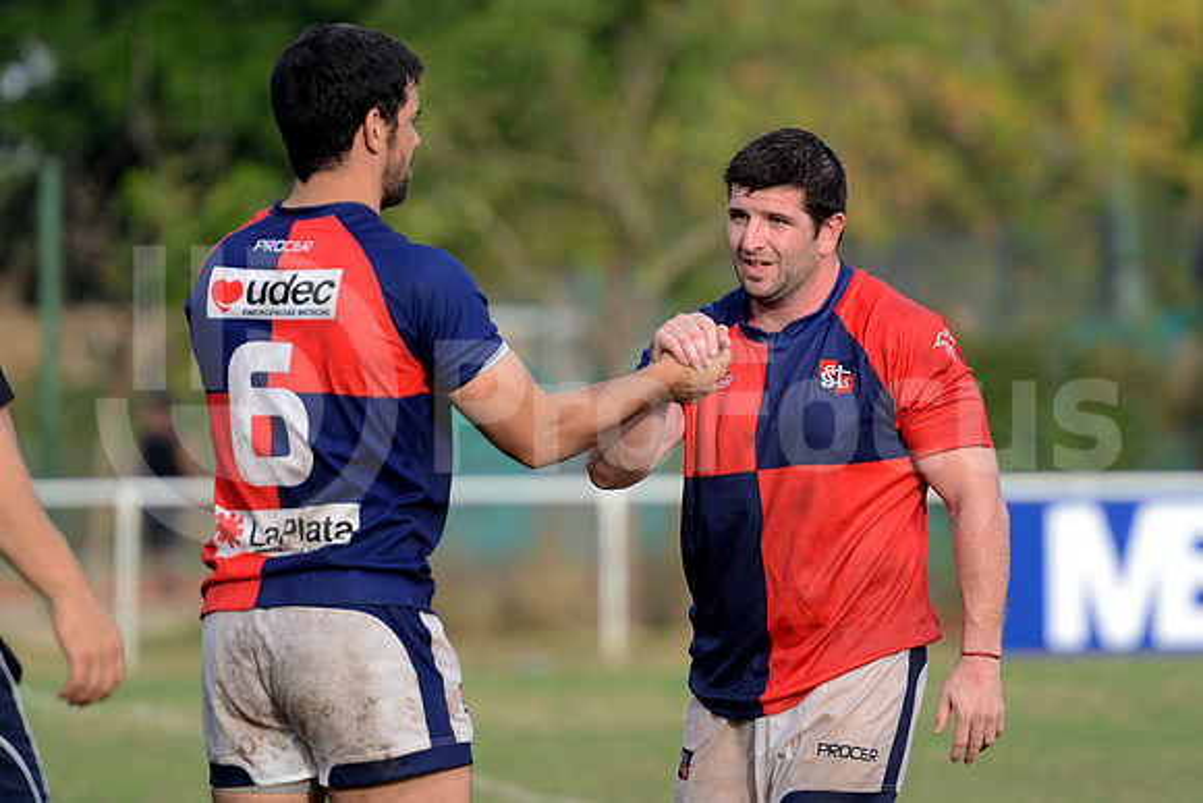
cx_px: 602
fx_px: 9024
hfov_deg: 7.6
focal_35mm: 270
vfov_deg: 5.1
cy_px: 402
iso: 640
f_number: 4
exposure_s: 1/800
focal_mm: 270
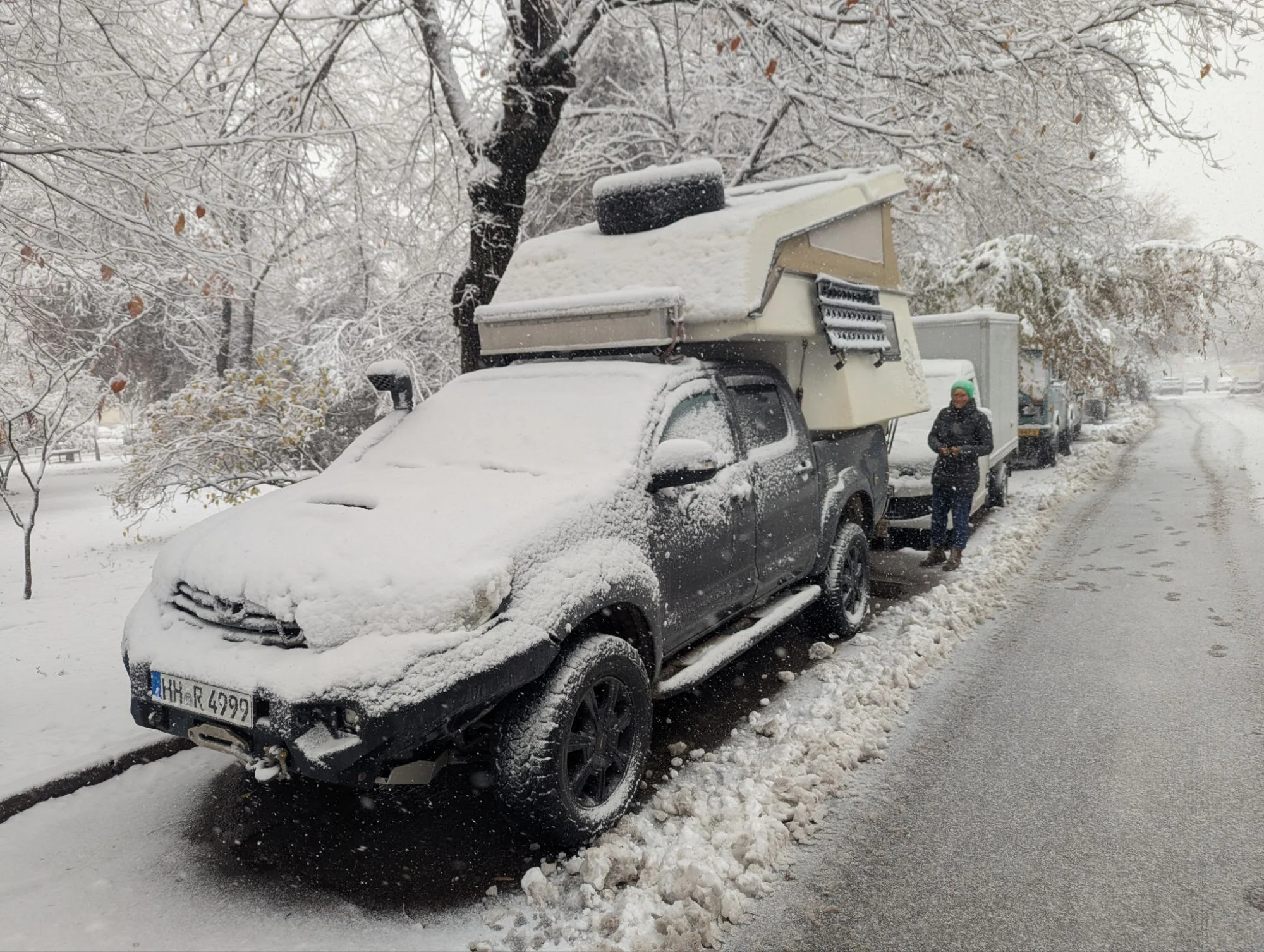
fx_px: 878
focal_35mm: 24
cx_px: 632
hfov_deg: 71.5
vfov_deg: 56.9
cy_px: 476
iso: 60
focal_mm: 6.81
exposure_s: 1/406
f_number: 1.85
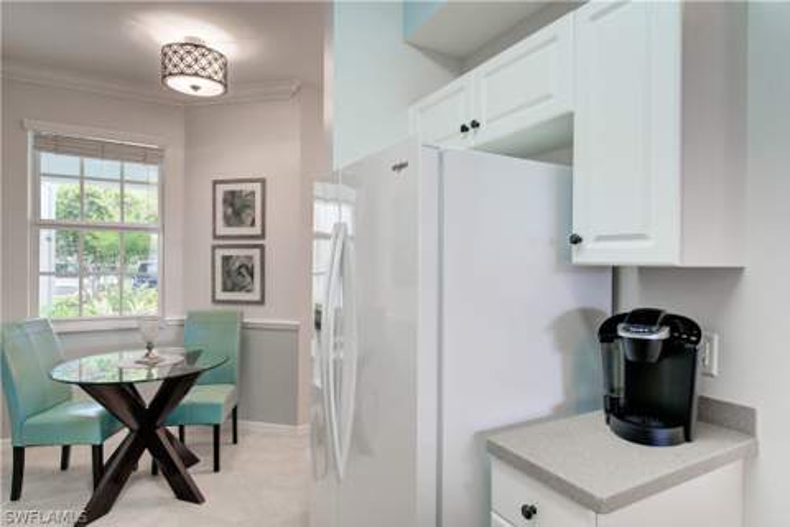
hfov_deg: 86.9
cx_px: 395
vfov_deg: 64.6
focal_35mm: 19
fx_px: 417
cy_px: 264
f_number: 8
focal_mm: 19
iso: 400
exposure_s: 1/5
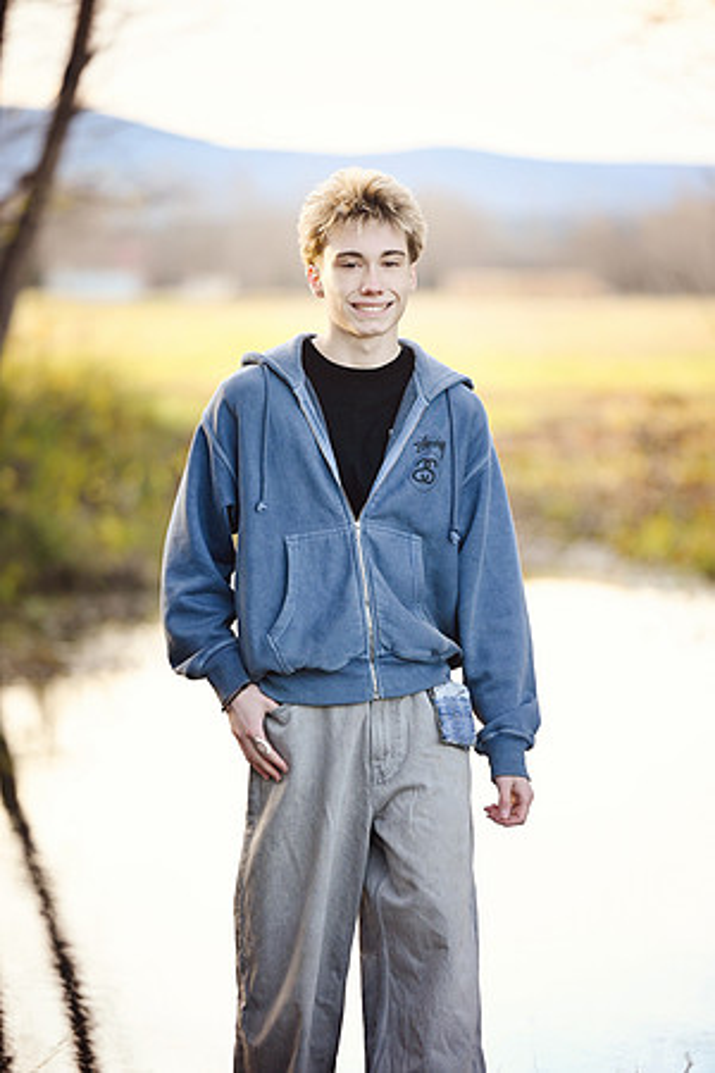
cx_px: 358
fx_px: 5362
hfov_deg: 7.6
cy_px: 536
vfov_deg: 11.4
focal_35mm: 180
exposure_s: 1/640
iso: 640
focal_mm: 180
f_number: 2.8
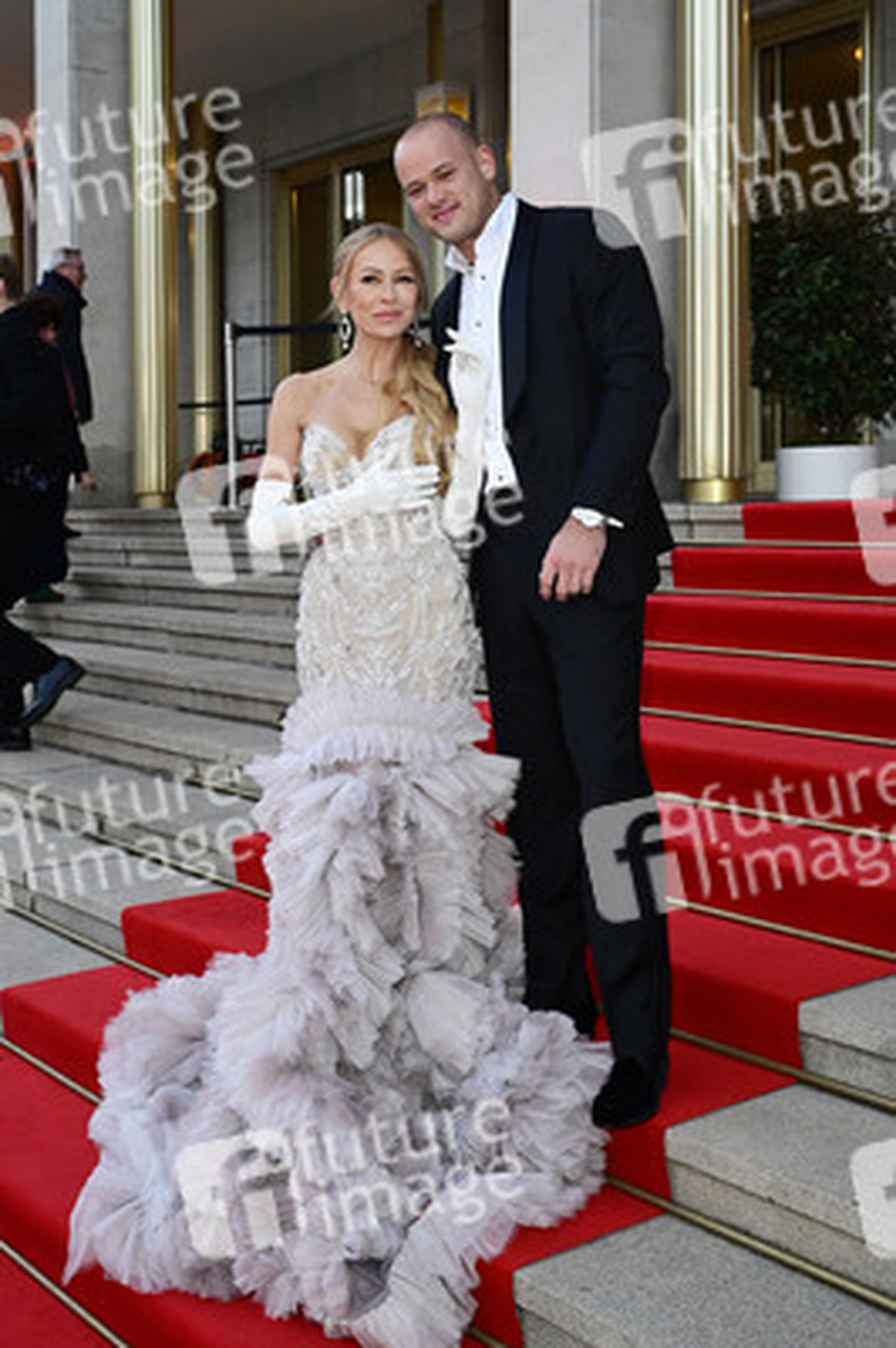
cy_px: 674
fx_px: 1384
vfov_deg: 51.9
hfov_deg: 35.9
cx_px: 448
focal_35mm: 37
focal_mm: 37
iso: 3200
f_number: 5.6
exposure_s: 1/200
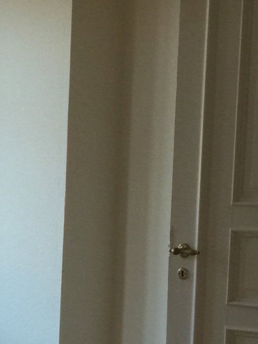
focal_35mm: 117
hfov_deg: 12.1
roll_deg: -1.2
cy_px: 362
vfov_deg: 16.4
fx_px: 1162
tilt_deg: -11.0
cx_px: -115
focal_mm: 4.15
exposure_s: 1/33
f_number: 2.2
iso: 40
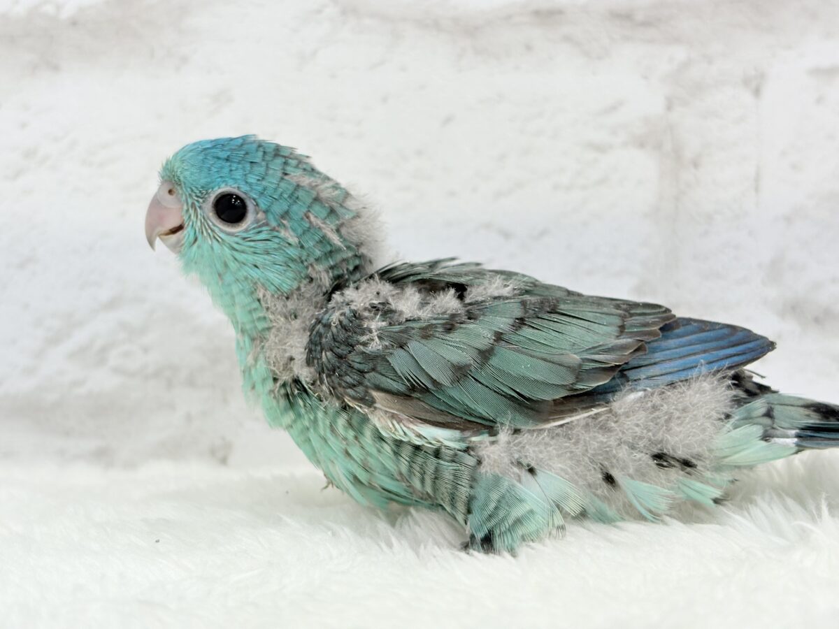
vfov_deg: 28.0
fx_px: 1260
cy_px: 314
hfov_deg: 36.8
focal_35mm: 52
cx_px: 420
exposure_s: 1/50
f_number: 1.6
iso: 40
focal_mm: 5.96
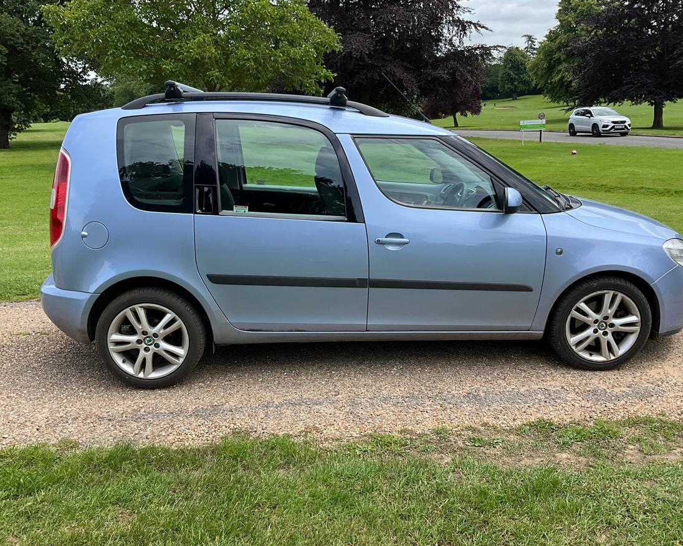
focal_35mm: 31
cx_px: 349
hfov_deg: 57.2
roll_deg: +2.8
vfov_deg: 47.1
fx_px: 627
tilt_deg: -15.9
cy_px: 273
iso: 25
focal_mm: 3
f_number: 1.8
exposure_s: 1/719
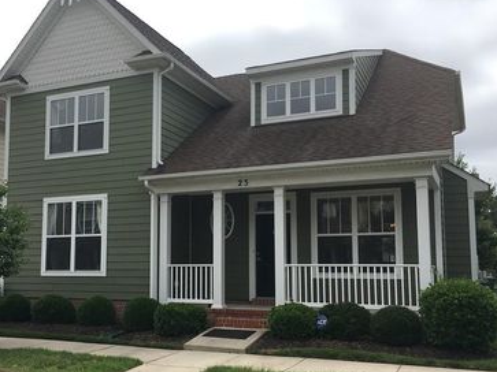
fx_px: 574
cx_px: 186
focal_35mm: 40
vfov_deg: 35.9
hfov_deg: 46.4
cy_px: 217
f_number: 2.2
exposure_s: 1/1538
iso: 25
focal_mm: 4.15
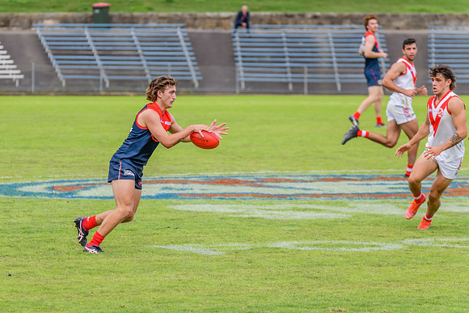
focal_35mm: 312
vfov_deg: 4.4
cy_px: 166
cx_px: 183
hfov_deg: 6.6
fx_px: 4066
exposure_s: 1/1600
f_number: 7.1
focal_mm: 250
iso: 800
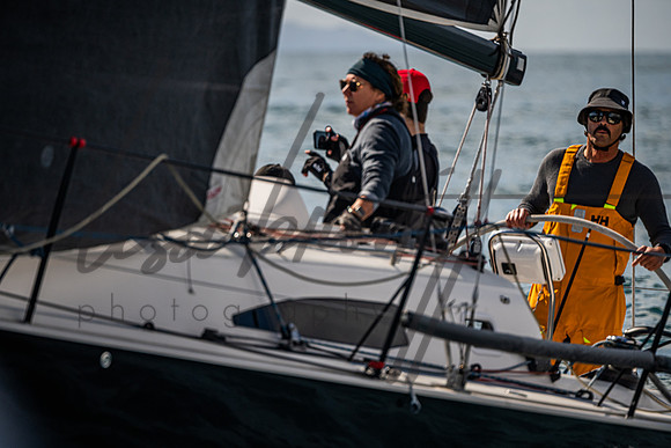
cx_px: 336
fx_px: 7822
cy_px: 224
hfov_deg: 4.9
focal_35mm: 420
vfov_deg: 3.3
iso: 400
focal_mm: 400
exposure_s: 1/3200
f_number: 5.6
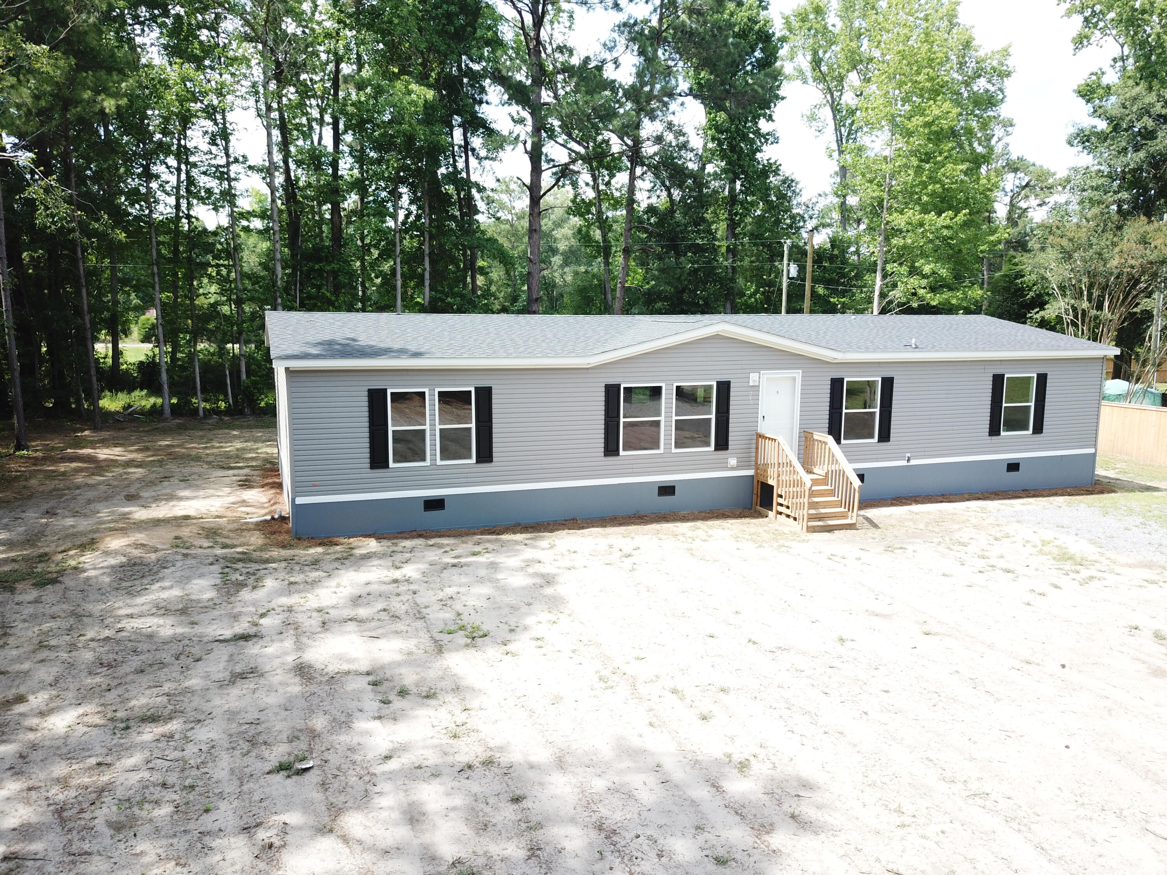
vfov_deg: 53.1
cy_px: 438
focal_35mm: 26
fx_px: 877
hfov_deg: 67.3
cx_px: 584
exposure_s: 1/317
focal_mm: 4.73
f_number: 2.2
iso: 100
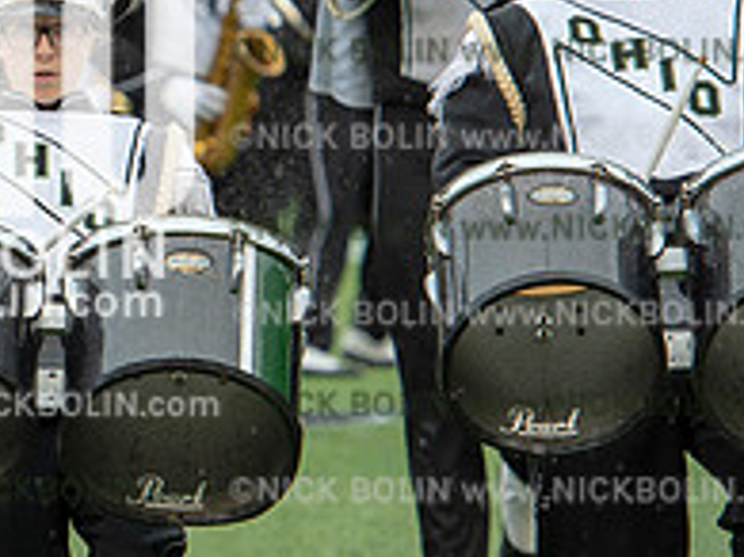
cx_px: -76
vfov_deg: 3.2
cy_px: 137
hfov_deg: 4.3
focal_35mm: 458
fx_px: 9838
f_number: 4
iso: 400
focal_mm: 160
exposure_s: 1/500
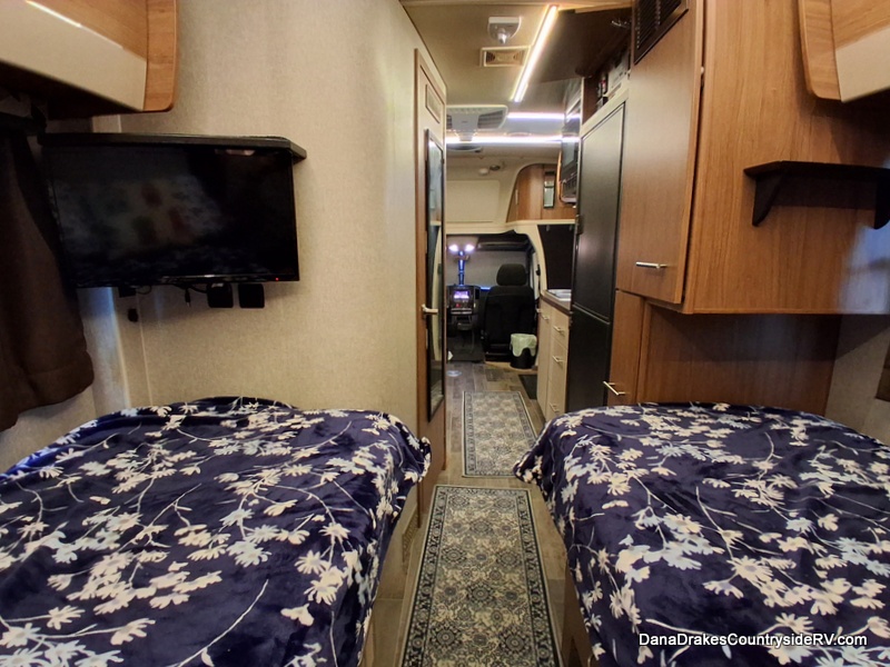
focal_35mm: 17
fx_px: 437
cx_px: 445
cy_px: 334
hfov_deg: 91.0
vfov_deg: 74.7
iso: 400
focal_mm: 1.4
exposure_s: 1/40
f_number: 2.2
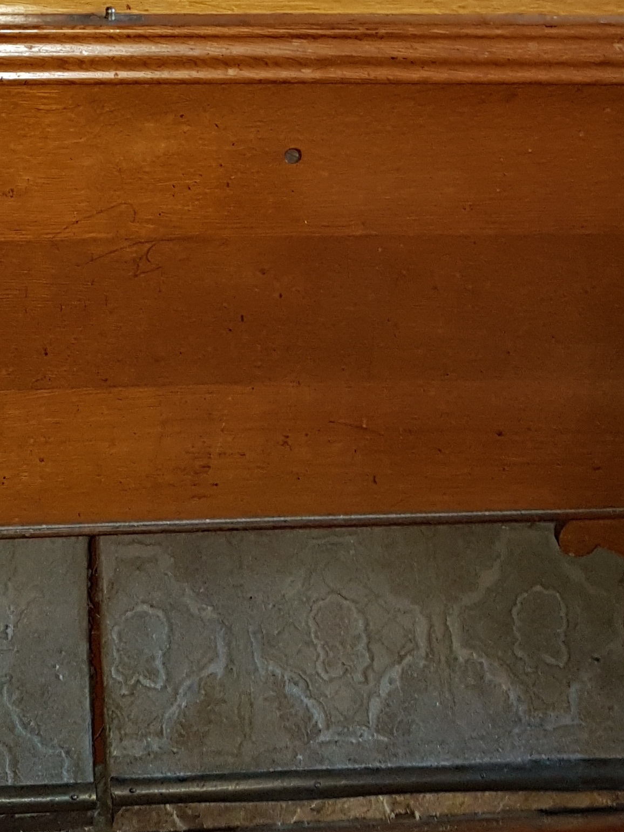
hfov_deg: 21.4
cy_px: -80
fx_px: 1635
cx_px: 160
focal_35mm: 68
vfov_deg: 26.4
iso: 160
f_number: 1.7
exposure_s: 1/30
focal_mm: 4.2
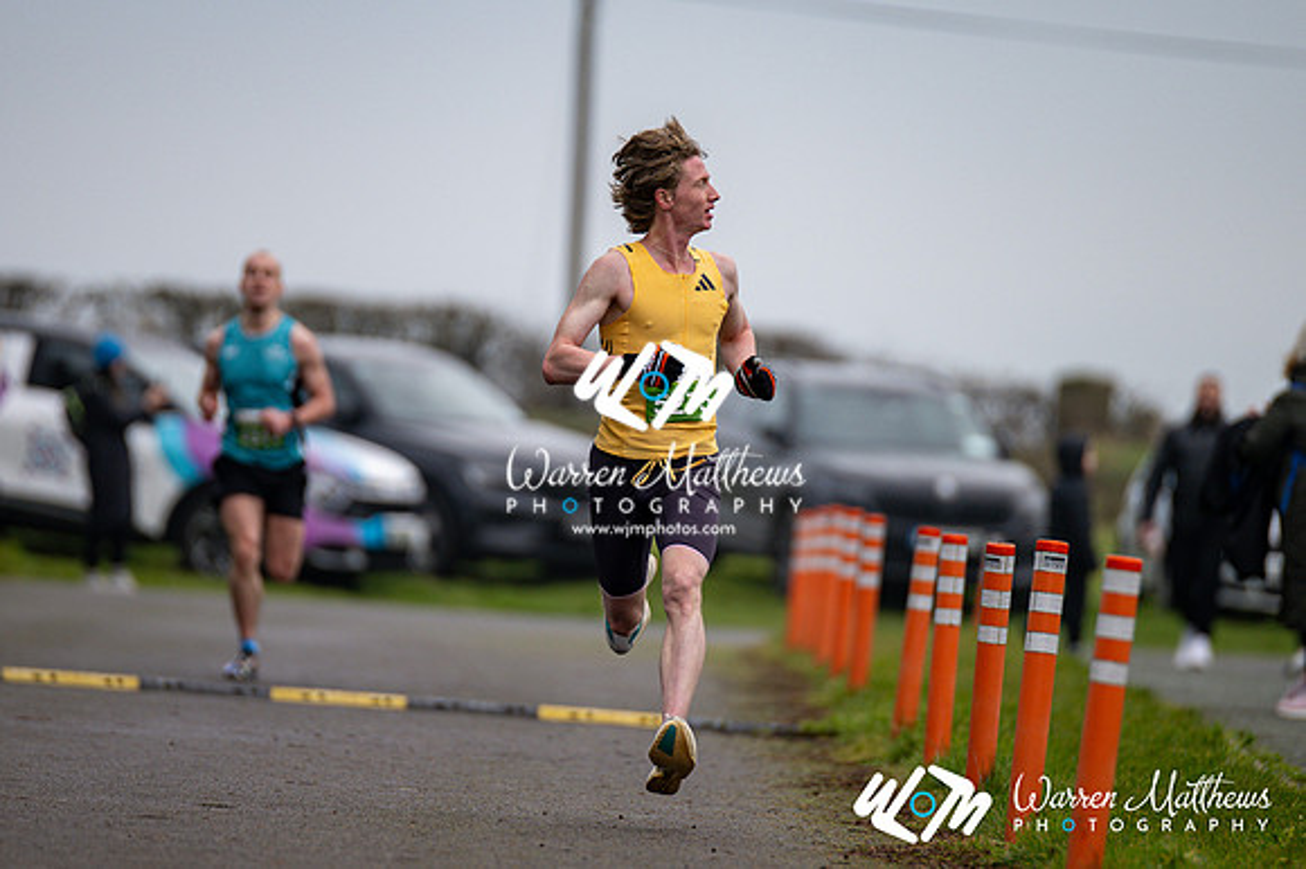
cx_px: 653
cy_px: 434
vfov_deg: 3.1
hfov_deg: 4.6
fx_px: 16315
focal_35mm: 450
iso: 250
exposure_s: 1/1600
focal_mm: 300
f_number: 2.8
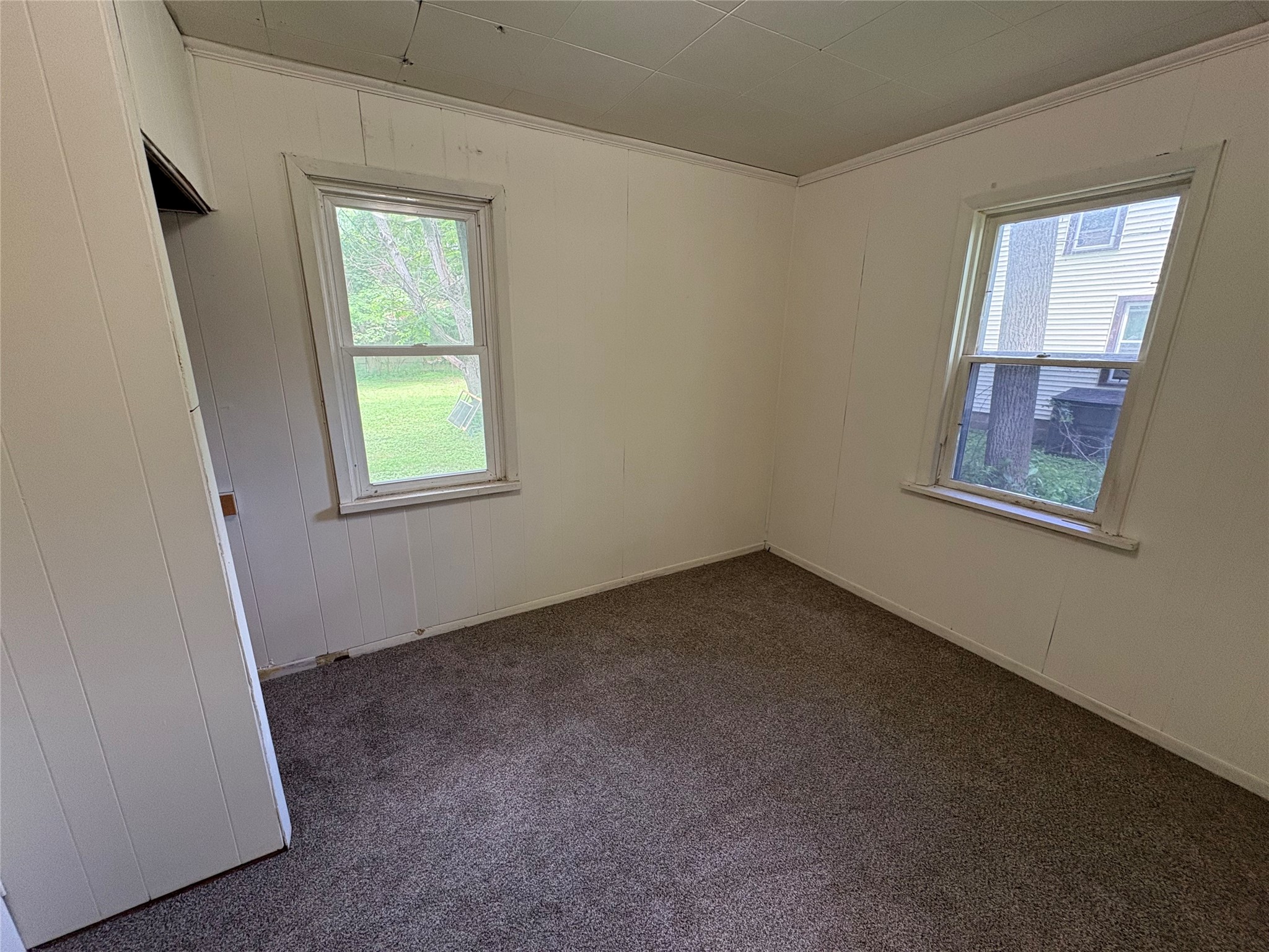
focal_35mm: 14
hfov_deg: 102.1
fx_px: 513
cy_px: 476
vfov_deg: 85.7
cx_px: 634
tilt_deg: -14.9
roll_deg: +1.2
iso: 200
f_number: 2.2
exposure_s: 1/60
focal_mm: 2.22
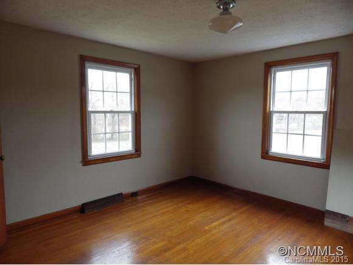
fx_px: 225
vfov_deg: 61.2
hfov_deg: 76.3
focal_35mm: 22
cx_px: 176
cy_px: 132
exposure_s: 1/45
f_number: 3.1
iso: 320
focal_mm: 4
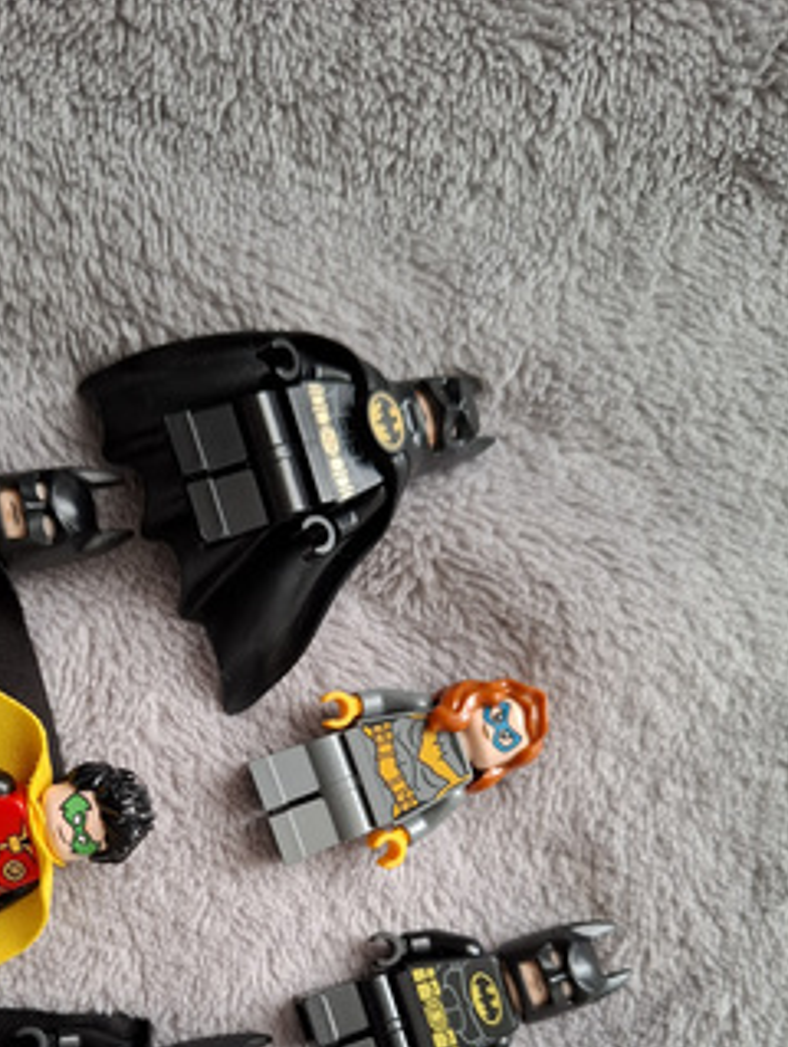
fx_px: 1090
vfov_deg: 48.8
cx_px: 254
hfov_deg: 39.2
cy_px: 817
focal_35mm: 36
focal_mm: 5.54
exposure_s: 1/25
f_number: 1.8
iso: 400
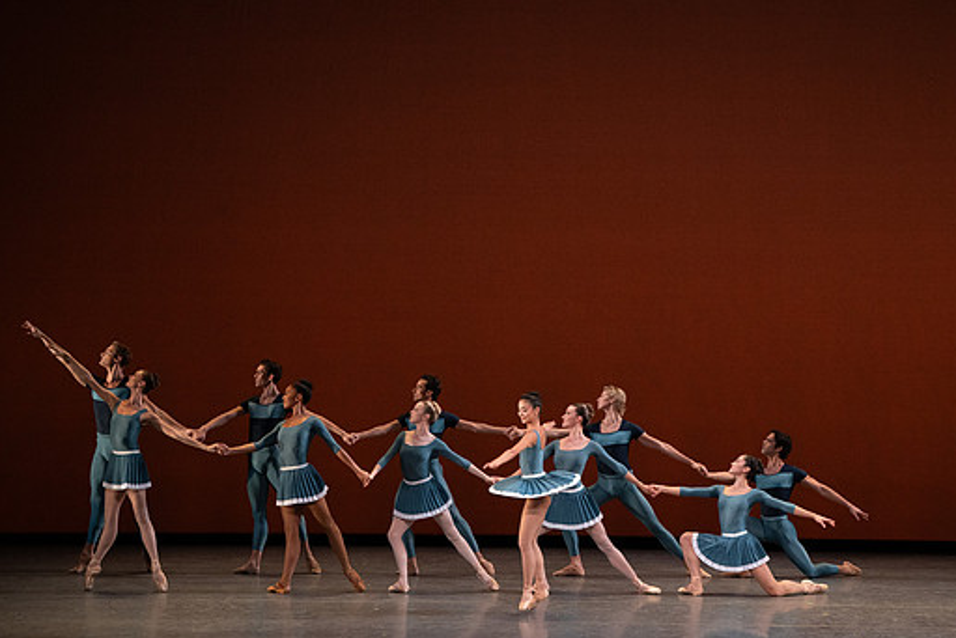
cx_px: 510
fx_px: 4995
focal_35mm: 188
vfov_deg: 7.3
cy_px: 301
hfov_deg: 10.9
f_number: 9
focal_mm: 166
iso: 5000
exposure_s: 1/400
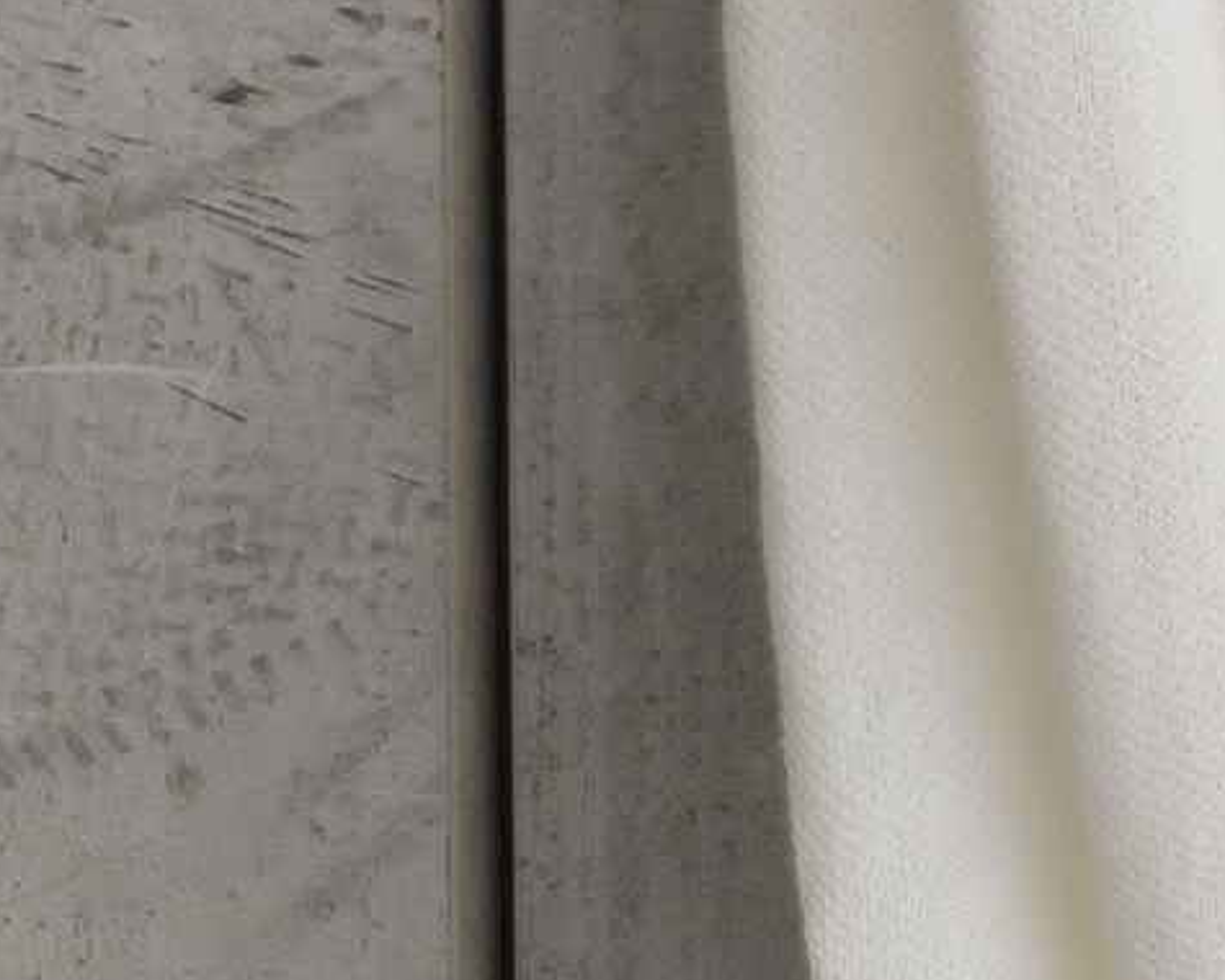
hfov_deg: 12.3
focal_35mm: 143
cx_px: 2197
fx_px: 5185
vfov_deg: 10.1
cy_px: -836
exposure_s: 1/128
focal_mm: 4.75
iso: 99
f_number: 1.8
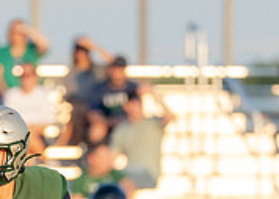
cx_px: 49
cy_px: 275
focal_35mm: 1095
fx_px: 8673
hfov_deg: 1.8
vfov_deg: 1.3
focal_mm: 200
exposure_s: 1/4000
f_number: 2.8
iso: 800
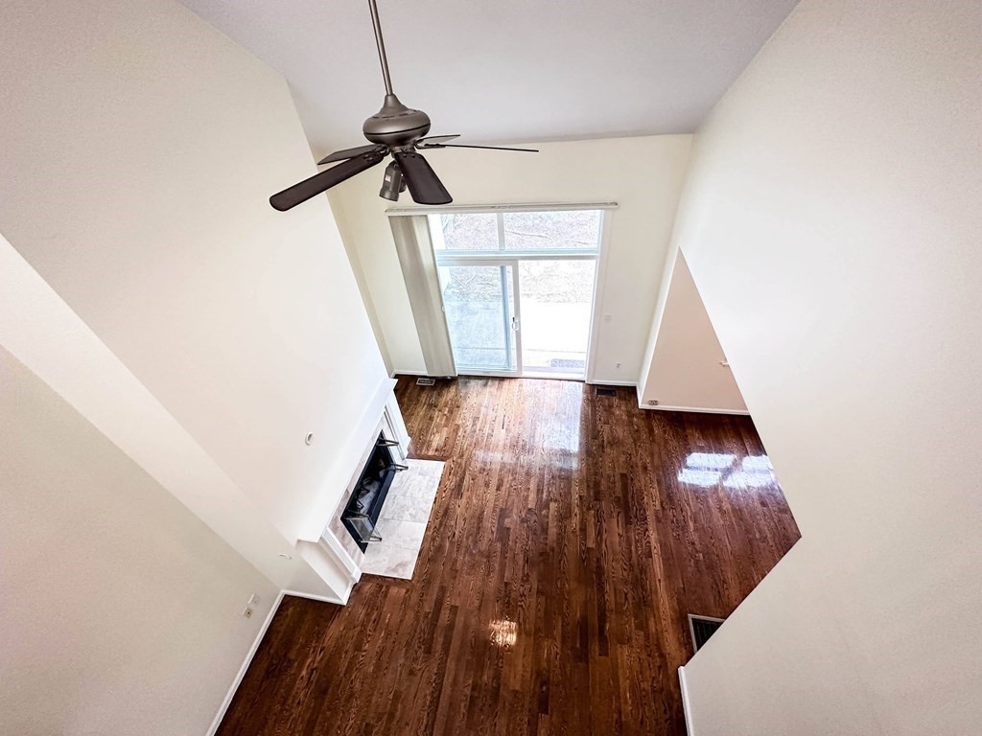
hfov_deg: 102.1
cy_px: 368
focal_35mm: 14
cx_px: 491
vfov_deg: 85.7
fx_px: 397
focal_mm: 2.22
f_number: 2.2
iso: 320
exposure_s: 1/60
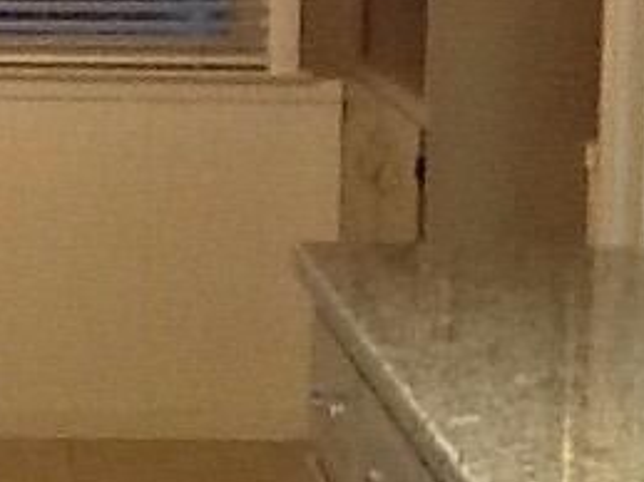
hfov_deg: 11.9
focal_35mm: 163
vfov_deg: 9.1
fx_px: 3031
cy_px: 84
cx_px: -142
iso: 125
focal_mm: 2.03
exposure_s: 1/30
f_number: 2.4
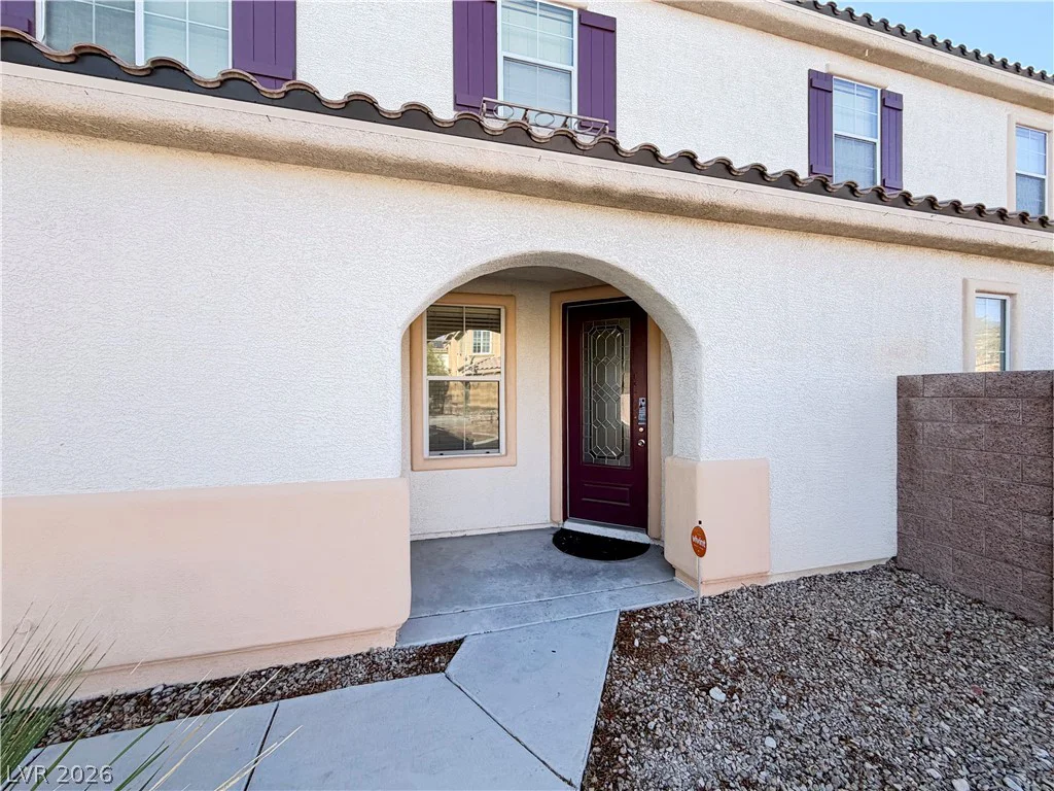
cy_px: 396
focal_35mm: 14
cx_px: 527
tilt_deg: +0.1
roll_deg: +0.7
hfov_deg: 102.1
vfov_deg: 85.7
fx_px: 426
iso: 64
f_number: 2.2
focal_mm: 2.22
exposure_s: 1/502
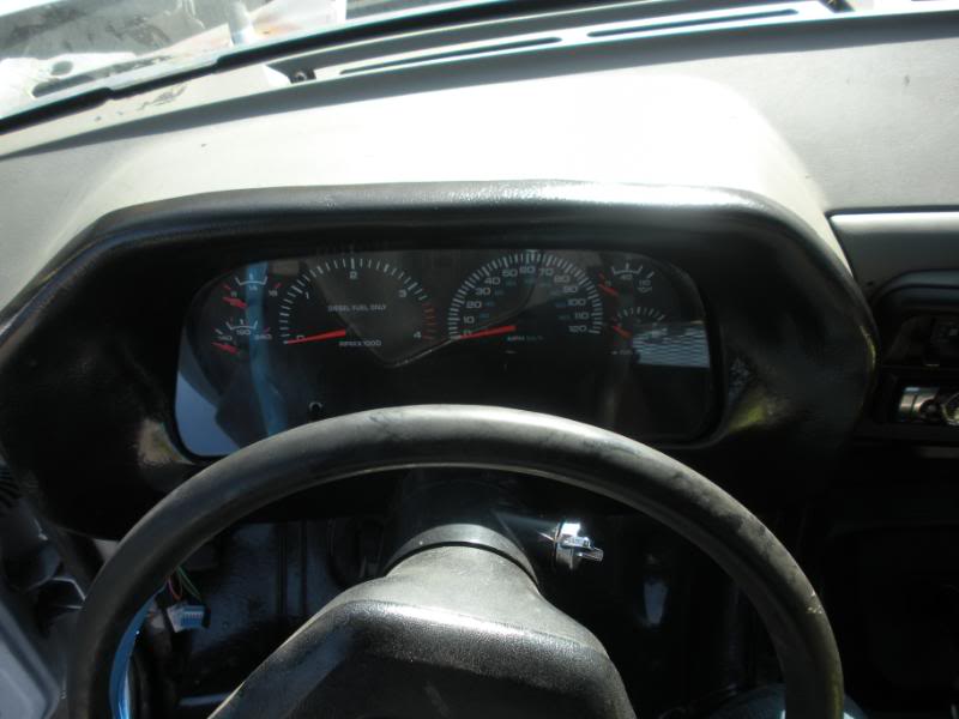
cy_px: 360
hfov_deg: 52.6
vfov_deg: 40.7
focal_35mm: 35
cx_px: 480
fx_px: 970
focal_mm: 6.3
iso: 64
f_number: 3.5
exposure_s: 1/143
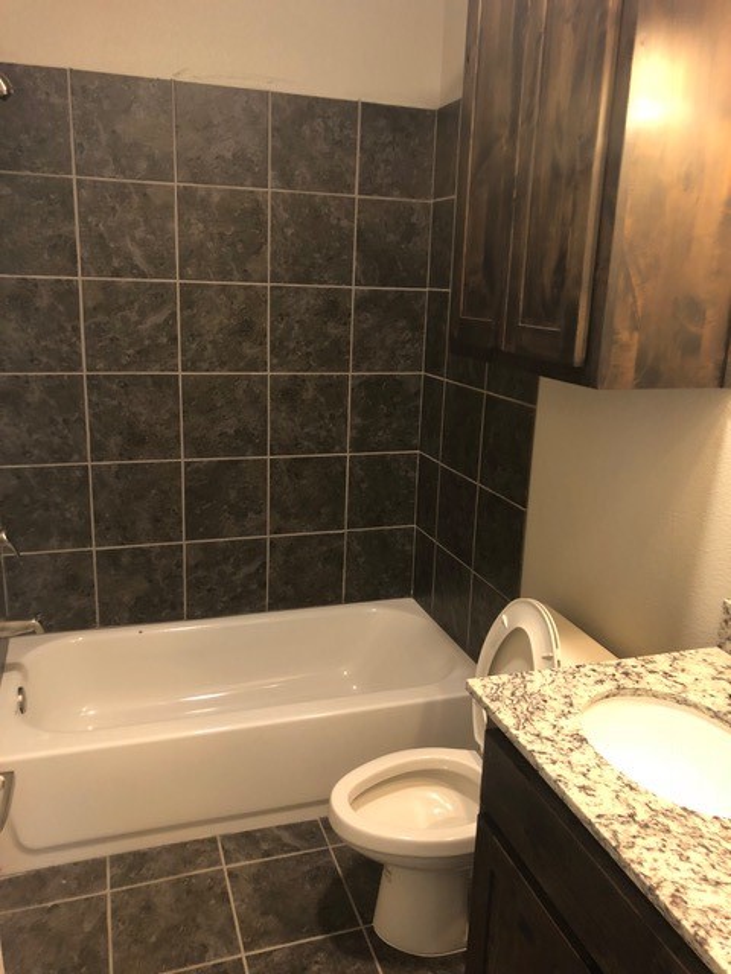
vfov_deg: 63.4
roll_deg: -2.2
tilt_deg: -11.6
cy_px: 487
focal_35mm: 28
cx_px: 366
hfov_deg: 49.7
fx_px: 788
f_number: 1.8
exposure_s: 1/12
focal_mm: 4
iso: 100
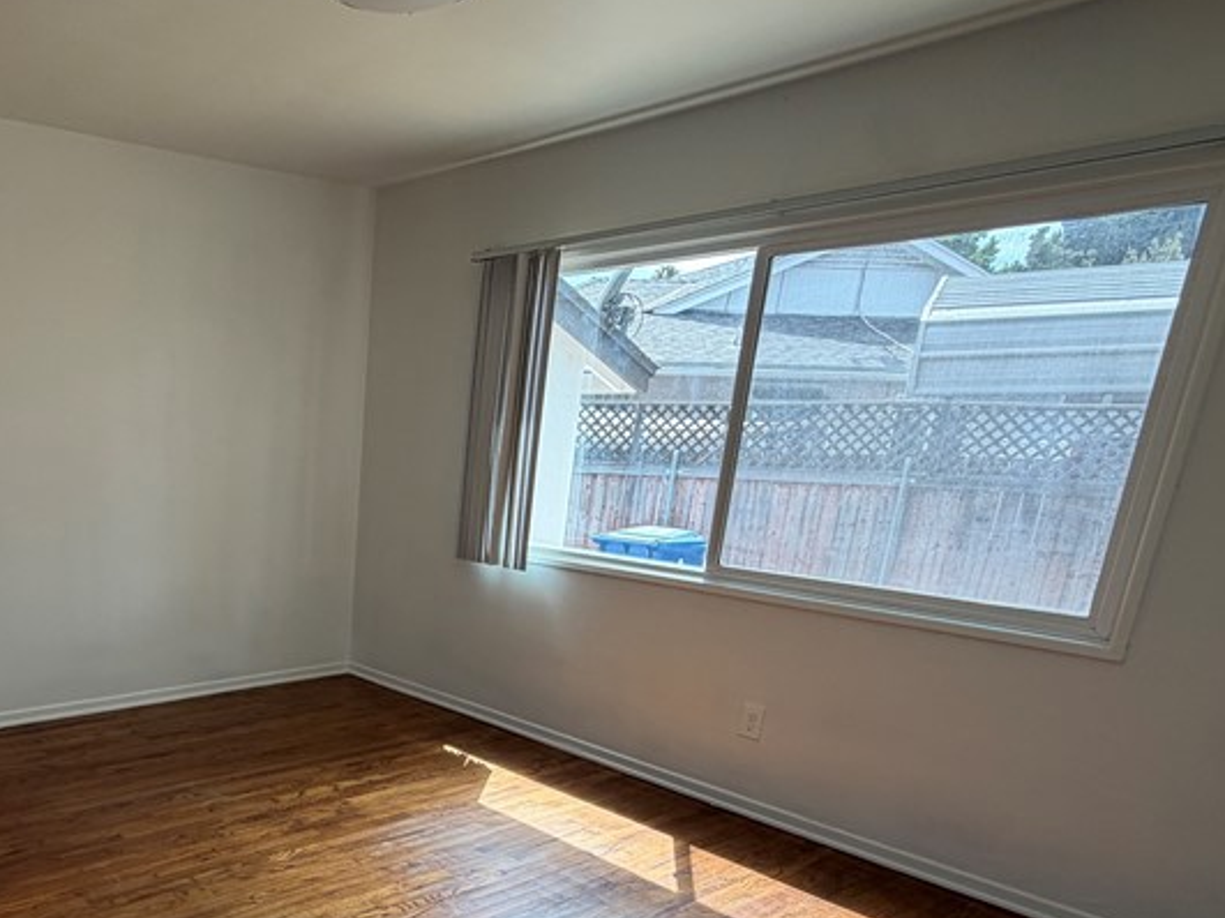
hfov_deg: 60.2
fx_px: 955
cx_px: 249
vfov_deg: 49.0
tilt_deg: -18.0
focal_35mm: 27
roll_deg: -1.4
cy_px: 706
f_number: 2.2
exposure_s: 1/121
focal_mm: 2.22
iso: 50
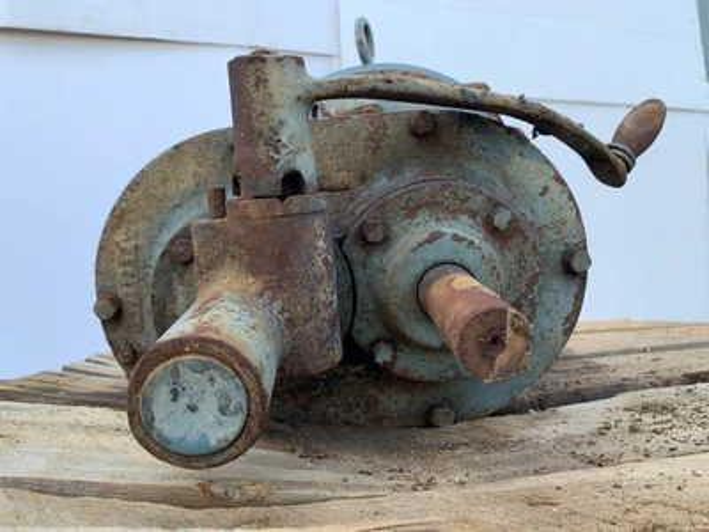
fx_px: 533
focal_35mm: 26
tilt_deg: +4.7
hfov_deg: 67.3
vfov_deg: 53.1
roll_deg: -2.0
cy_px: 266
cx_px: 354
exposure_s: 1/520
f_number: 1.8
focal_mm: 4.25
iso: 25
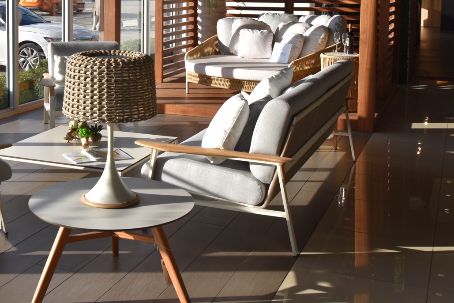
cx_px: 131
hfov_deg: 35.1
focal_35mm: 56
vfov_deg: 23.6
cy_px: 34
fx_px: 706
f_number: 8
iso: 200
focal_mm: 20
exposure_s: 1/250
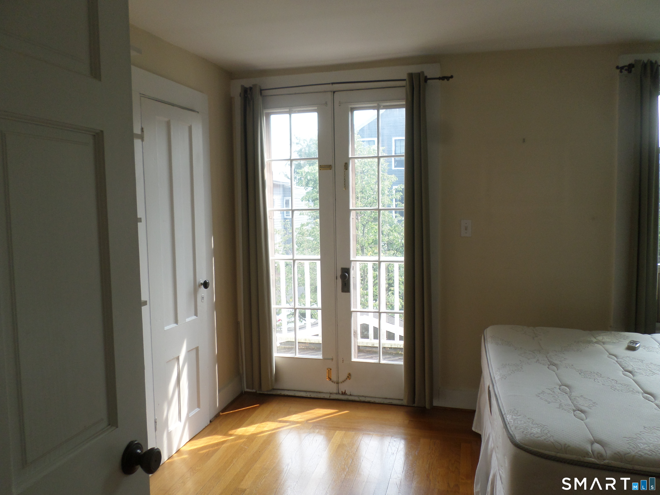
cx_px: 330
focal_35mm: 25
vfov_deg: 54.9
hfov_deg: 69.4
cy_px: 248
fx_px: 477
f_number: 2.5
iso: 80
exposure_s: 1/125
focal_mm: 4.5
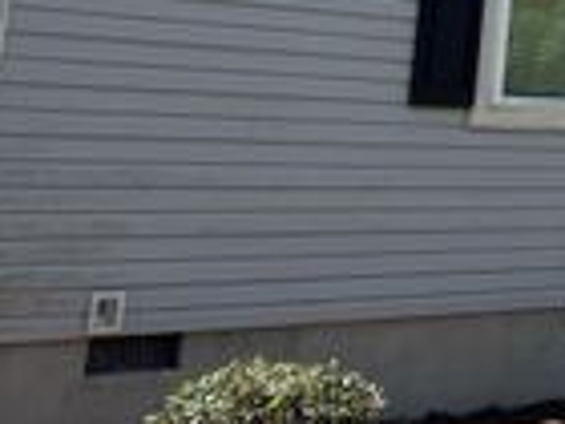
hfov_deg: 18.2
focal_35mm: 86
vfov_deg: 16.2
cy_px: -139
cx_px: 1005
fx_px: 1404
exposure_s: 1/2299
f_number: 1.78
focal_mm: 6.76
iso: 80
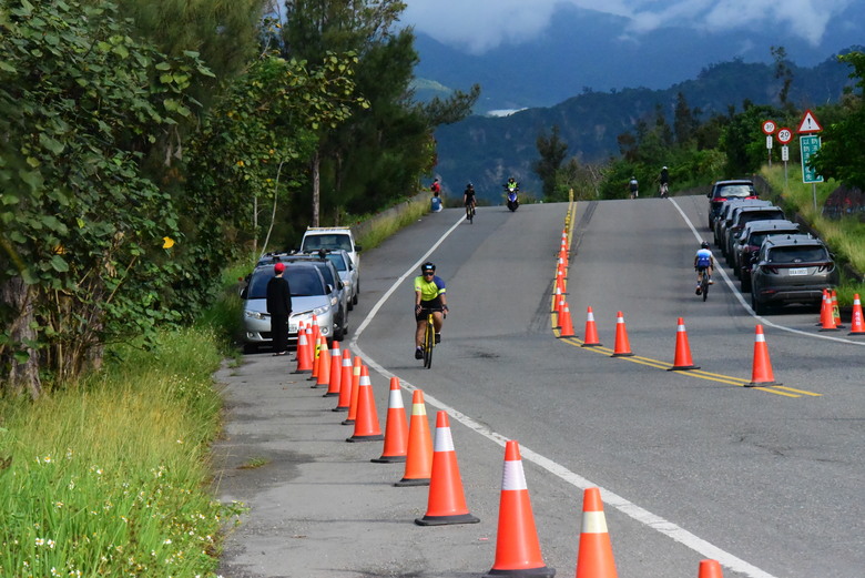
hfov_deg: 13.2
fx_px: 3726
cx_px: 432
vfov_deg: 8.9
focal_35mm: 155
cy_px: 289
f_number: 20
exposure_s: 1/4000
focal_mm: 155
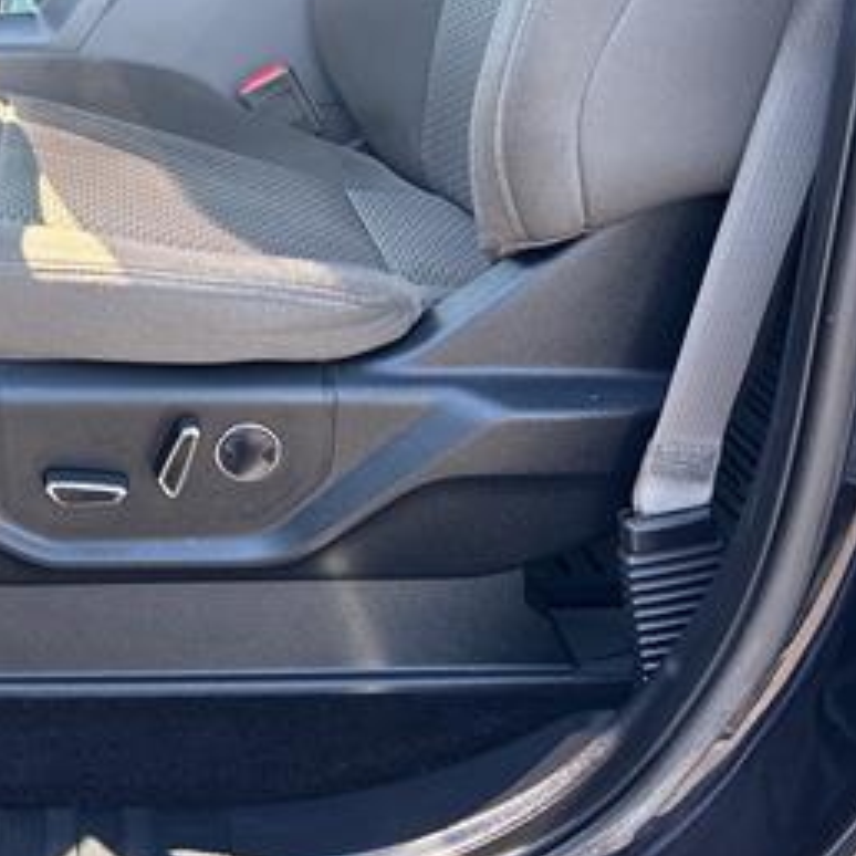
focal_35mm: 57
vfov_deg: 29.5
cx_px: -30
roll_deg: +0.8
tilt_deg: -16.0
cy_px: 206
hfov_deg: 28.0
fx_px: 1595
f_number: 1.6
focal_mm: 5.96
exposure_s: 1/121
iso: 80
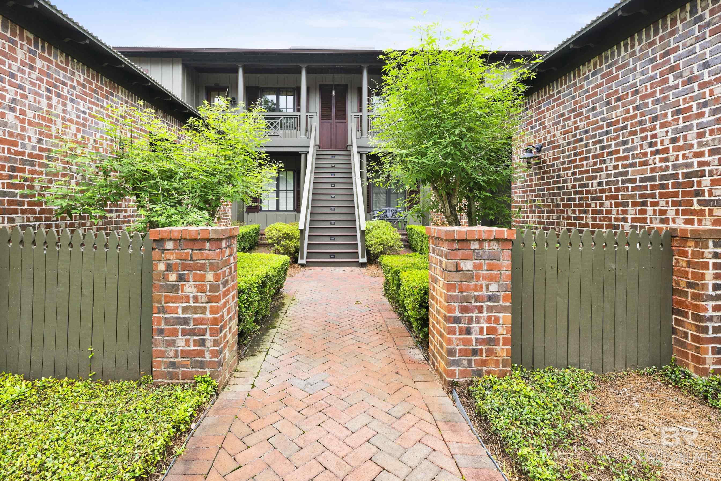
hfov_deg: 96.6
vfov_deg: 73.4
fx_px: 320
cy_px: 209
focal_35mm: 16
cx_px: 335
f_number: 11
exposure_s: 1/100
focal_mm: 14
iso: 400
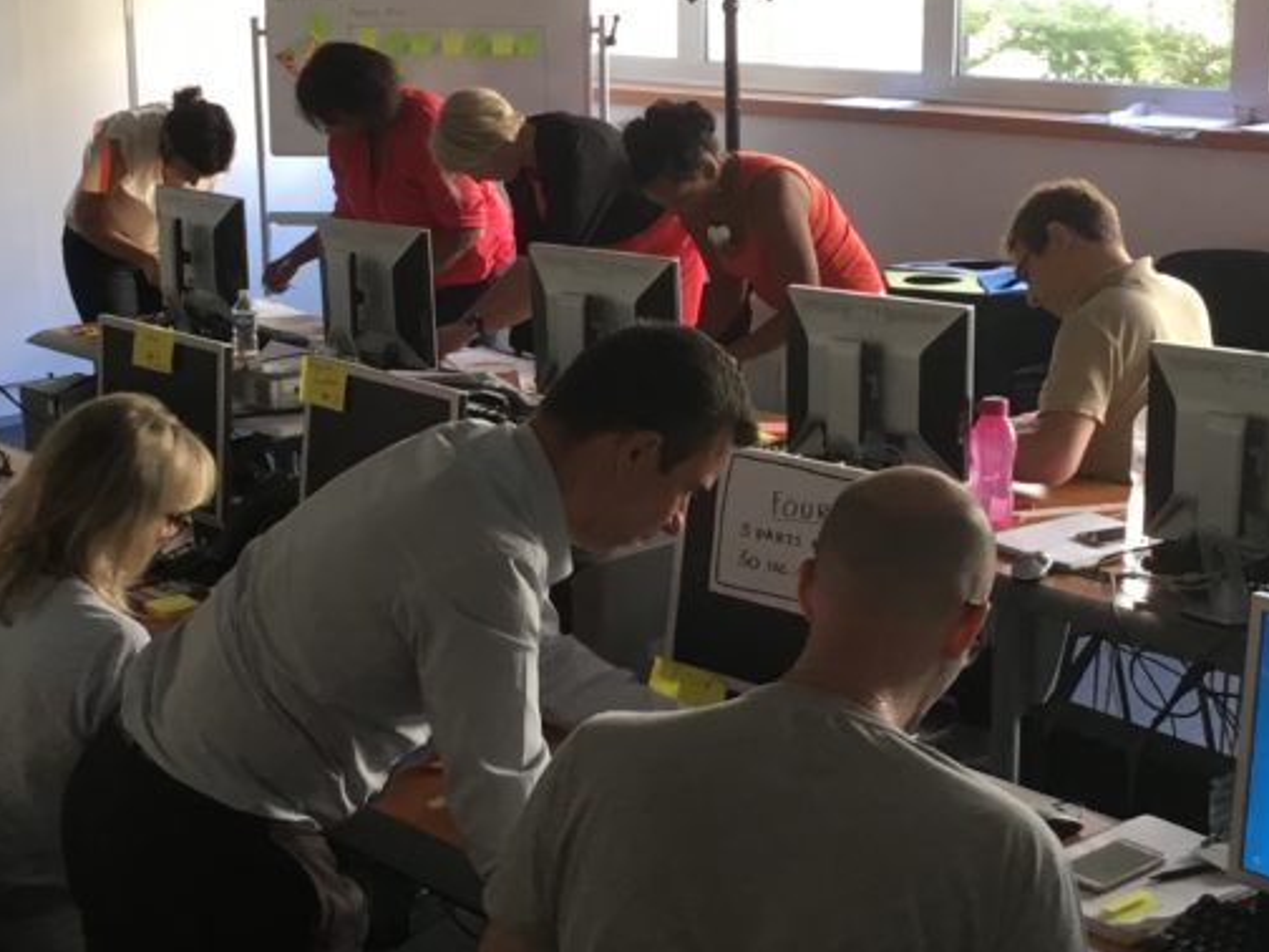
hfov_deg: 30.7
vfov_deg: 23.3
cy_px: 390
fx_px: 2310
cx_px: 516
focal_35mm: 63
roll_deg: +0.5
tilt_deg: -13.3
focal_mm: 3.3
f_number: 2.4
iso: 80
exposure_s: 1/33
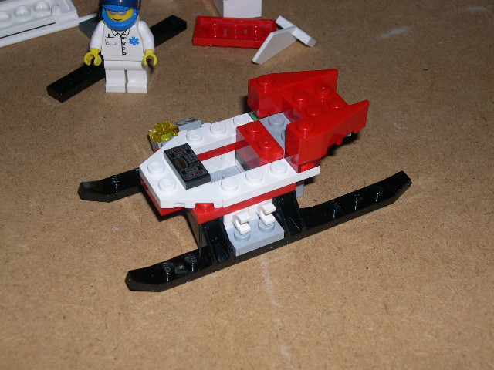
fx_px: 813
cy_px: 185
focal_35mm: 57
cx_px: 247
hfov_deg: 33.8
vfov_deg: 25.7
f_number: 9.2
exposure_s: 1/60
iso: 100
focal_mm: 12.2
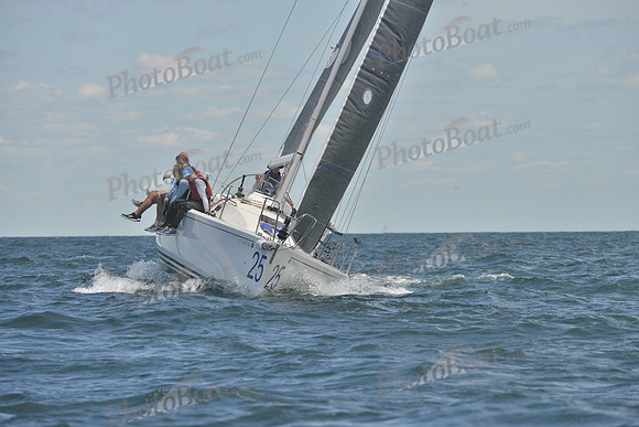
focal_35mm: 340
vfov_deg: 4.0
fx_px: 6036
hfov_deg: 6.1
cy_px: 214
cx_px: 320
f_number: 9
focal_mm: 340
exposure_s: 1/800
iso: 280
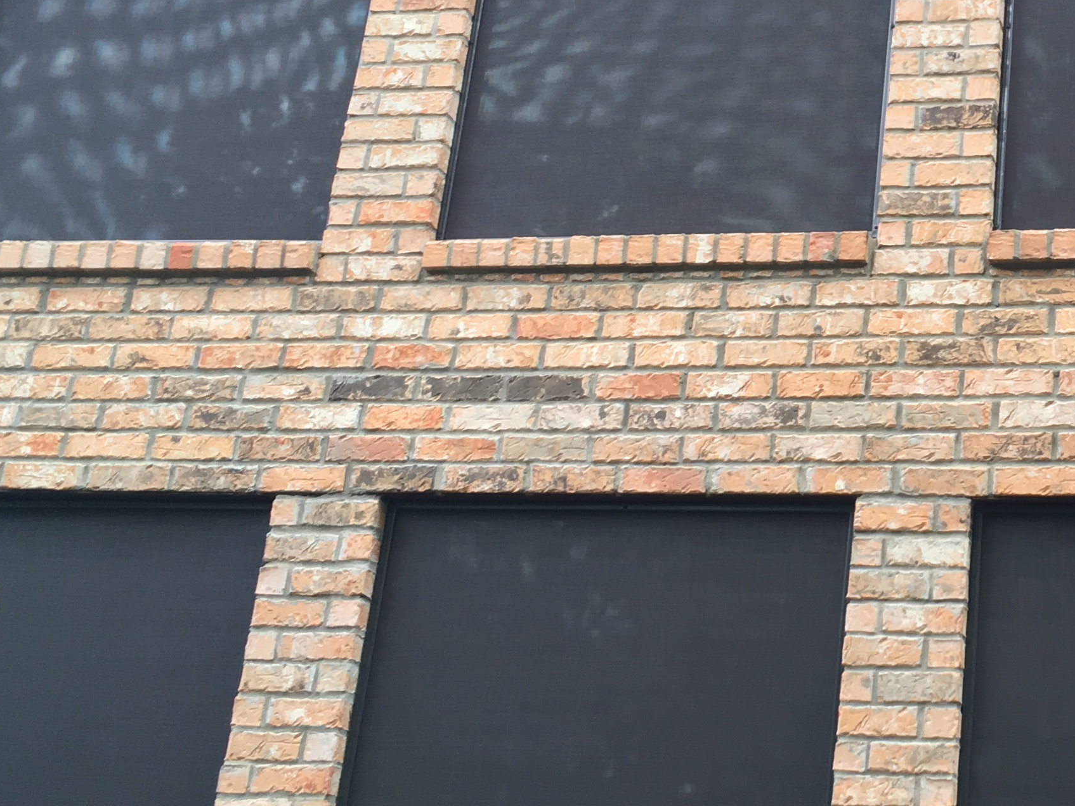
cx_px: 1038
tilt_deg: +22.2
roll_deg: -1.0
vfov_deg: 21.1
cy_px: 202
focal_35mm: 69
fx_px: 2143
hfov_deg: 26.8
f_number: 2.2
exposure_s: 1/120
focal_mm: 4.15
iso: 32
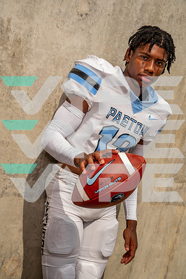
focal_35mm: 51
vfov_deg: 38.9
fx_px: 395
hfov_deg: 26.5
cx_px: 93
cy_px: 140
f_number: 5.6
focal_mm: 51
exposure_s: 1/320
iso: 100
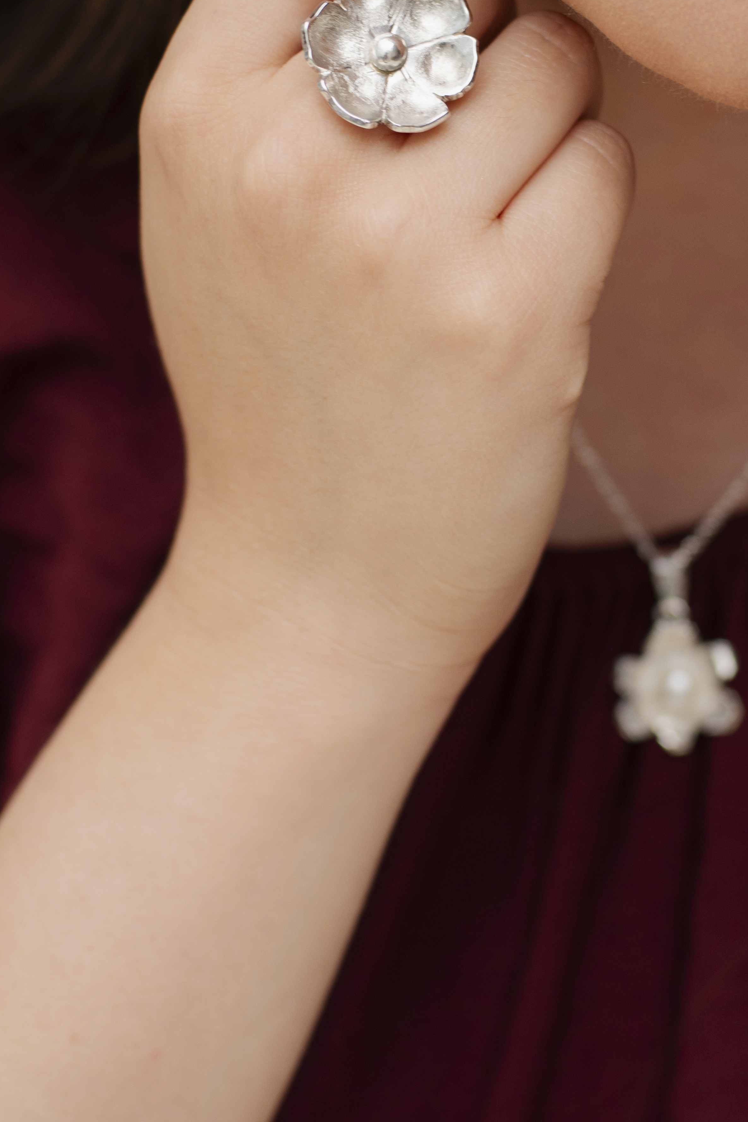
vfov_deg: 17.3
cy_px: 285
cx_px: 466
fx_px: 3678
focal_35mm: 118
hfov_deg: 11.6
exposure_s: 1/160
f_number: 3.5
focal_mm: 50
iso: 160
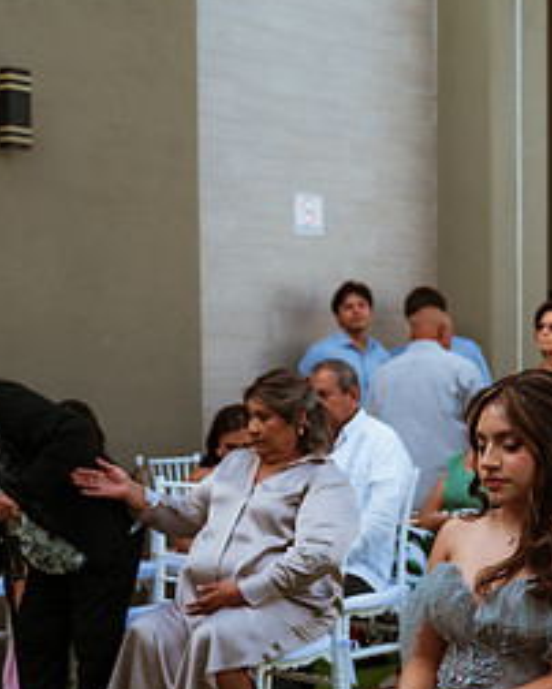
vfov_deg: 23.1
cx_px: 486
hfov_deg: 18.5
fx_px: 1673
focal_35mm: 82
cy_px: 491
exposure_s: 1/800
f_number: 2.8
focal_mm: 38
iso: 100
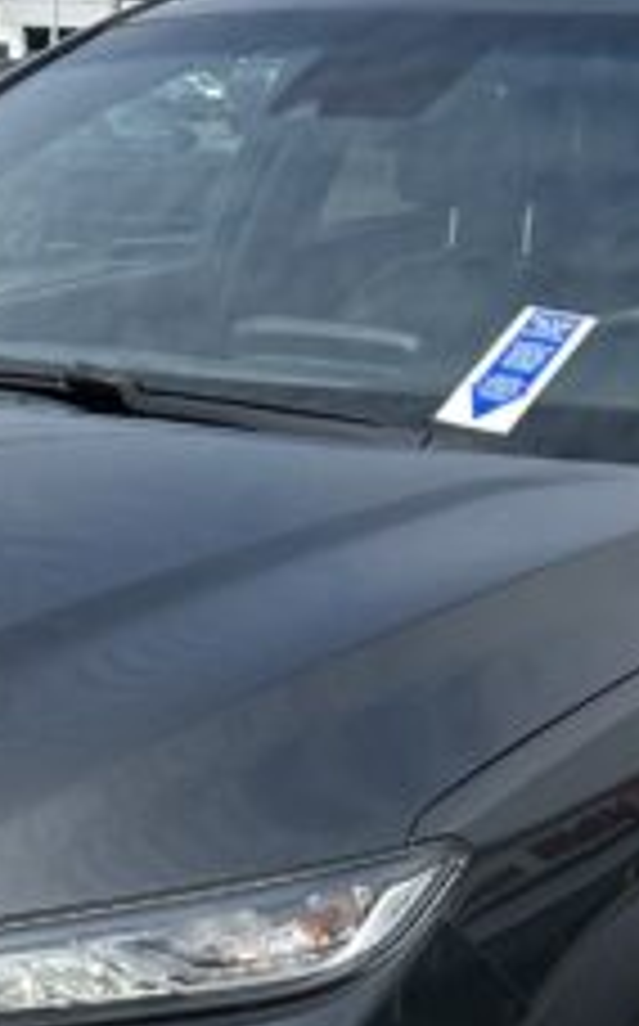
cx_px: 112
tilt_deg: -13.3
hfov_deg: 10.5
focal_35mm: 124
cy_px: 639
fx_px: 3464
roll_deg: -1.9
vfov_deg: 16.8
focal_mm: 5.7
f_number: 1.5
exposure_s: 1/4274
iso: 50
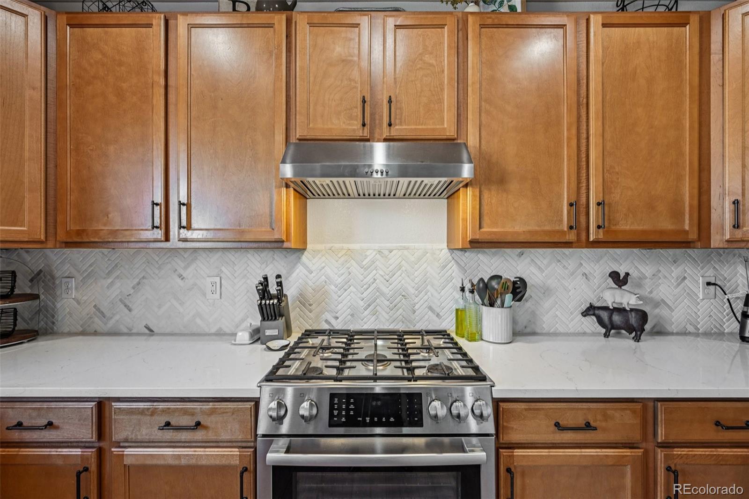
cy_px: 250
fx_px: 291
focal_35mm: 14
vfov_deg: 81.2
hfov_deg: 104.3
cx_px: 374
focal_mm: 14
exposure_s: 1/15
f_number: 8
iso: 360
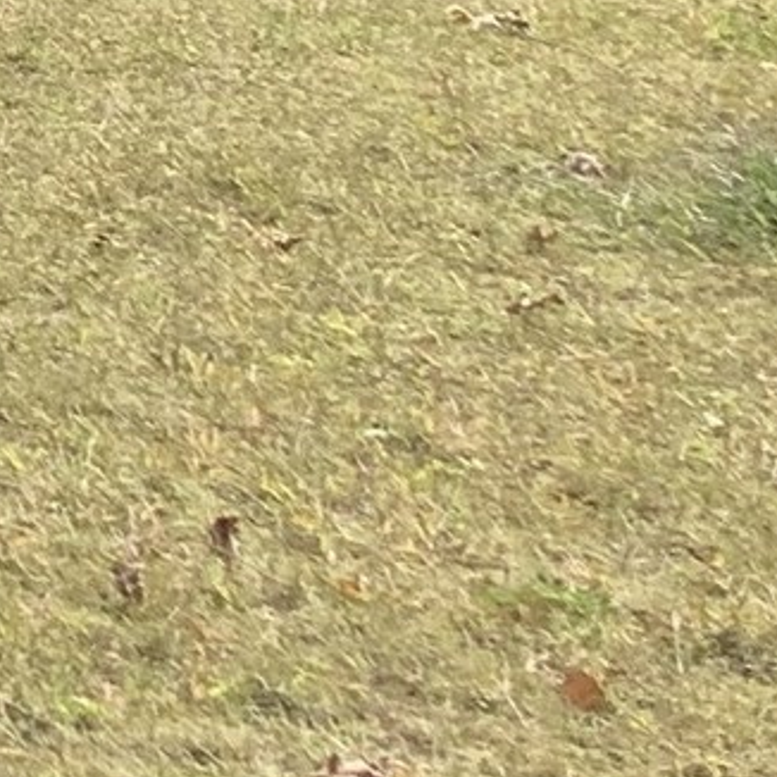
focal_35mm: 172
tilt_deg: +5.9
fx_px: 4368
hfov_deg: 8.7
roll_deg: +0.8
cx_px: -1399
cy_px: -1018
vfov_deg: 9.2
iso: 25
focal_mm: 3.3
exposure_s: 1/1116
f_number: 2.4
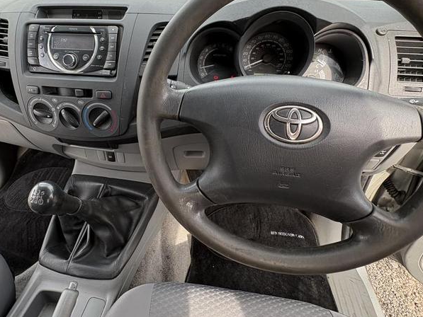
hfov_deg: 78.5
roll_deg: +1.0
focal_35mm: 21
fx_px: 257
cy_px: 133
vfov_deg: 63.1
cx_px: 179
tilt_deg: -30.8
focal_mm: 2.22
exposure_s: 1/113
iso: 80
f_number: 2.2
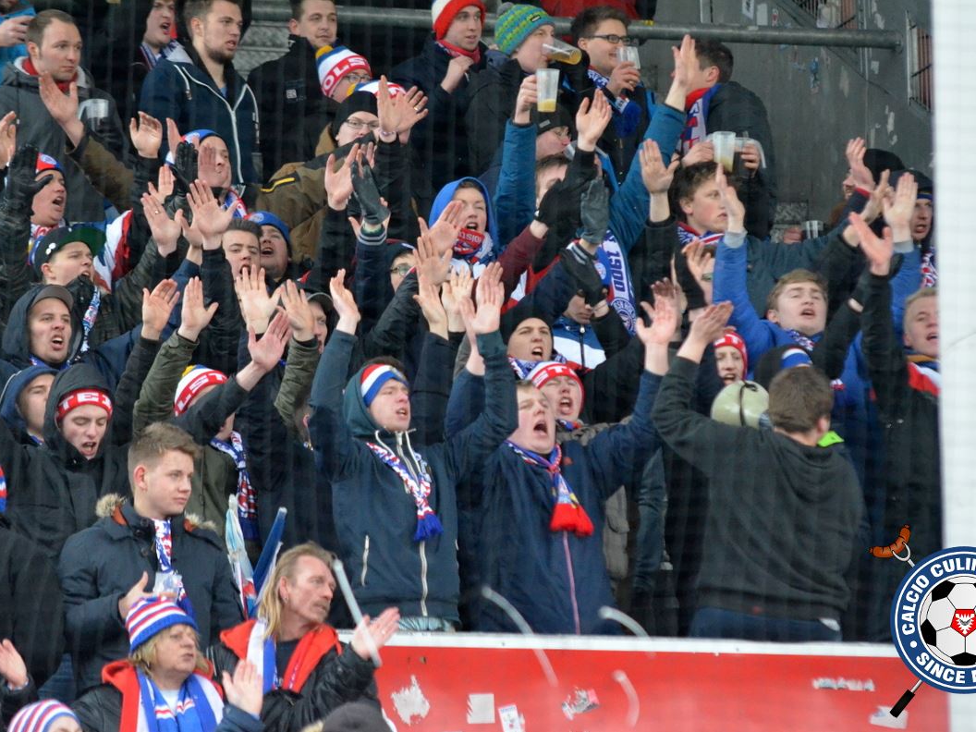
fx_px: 9220
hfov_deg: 6.1
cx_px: 540
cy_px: 366
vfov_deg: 4.5
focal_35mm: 327
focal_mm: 200
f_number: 3.5
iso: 5000
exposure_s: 1/1000
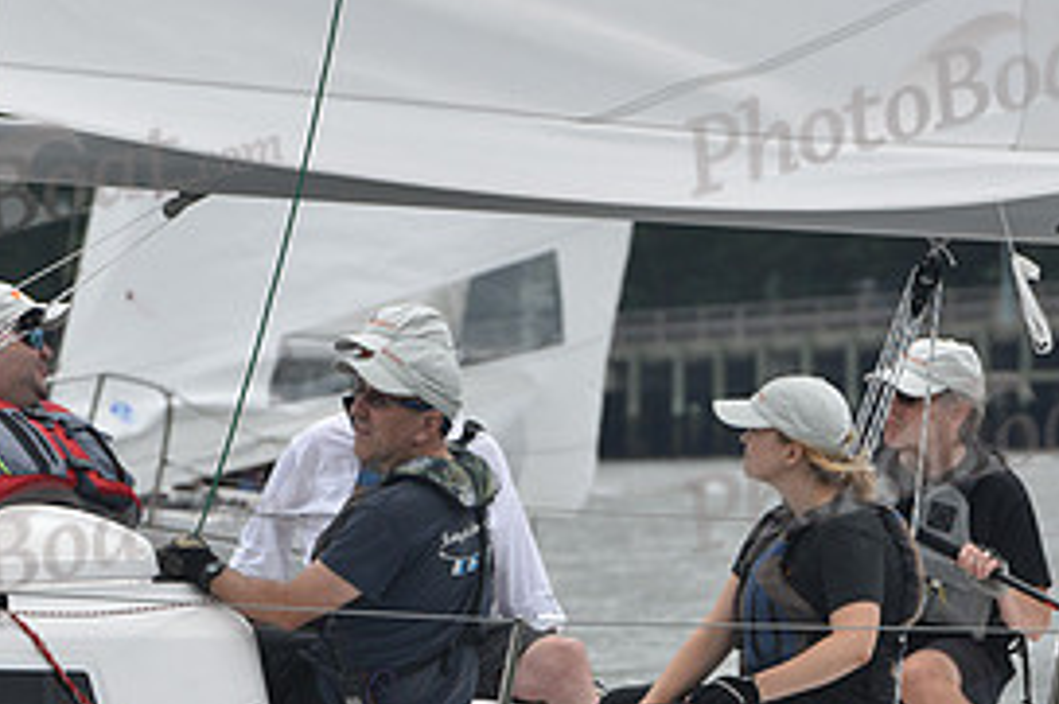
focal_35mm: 427
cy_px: 710
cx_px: 487
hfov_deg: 4.8
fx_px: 12553
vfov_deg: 3.2
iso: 400
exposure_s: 1/800
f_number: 9
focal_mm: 200
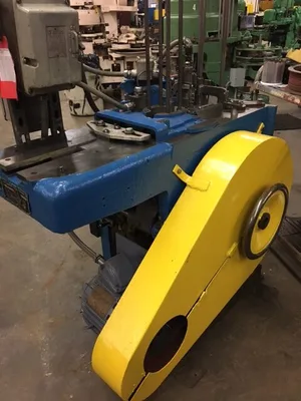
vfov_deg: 61.7
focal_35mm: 29
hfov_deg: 48.2
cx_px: 150
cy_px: 200
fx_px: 336
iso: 200
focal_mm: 4.15
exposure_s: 1/30
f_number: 2.2
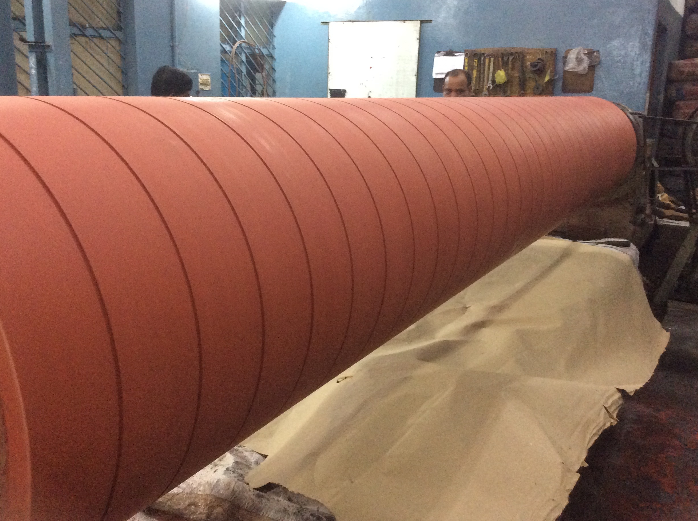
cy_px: 247
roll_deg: -0.7
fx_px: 685
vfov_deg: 41.7
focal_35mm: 34
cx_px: 342
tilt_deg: -13.3
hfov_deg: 54.0
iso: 320
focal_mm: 3.3
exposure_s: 1/15
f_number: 2.4
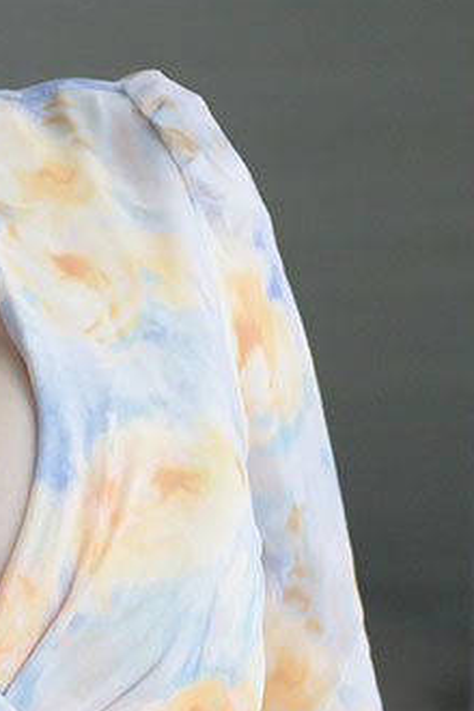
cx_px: -279
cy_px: 336
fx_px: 5747
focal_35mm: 291
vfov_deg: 7.1
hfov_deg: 4.7
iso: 2000
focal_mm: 50
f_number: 2.8
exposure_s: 1/200
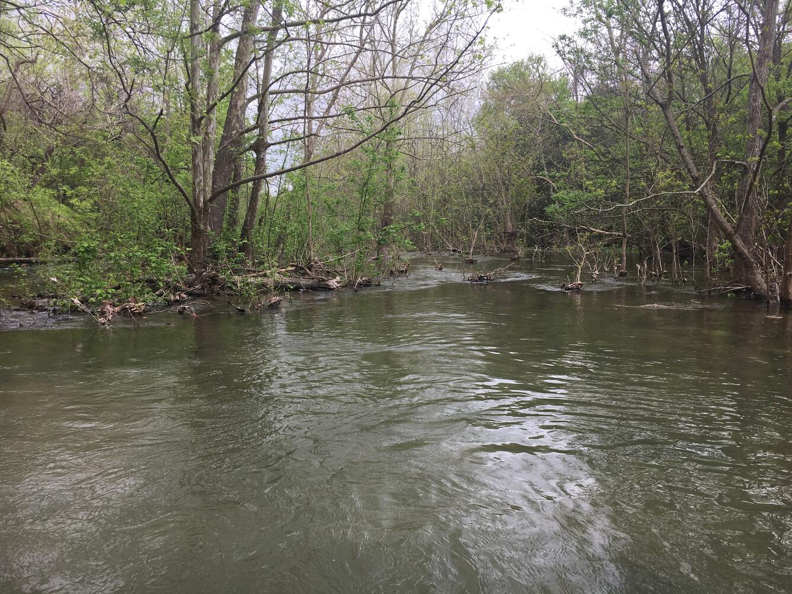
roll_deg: -0.3
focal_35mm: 29
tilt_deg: -4.3
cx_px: 396
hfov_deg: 61.7
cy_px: 297
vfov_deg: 48.2
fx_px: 664
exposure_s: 1/270
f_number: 2.2
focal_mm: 4.15
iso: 25
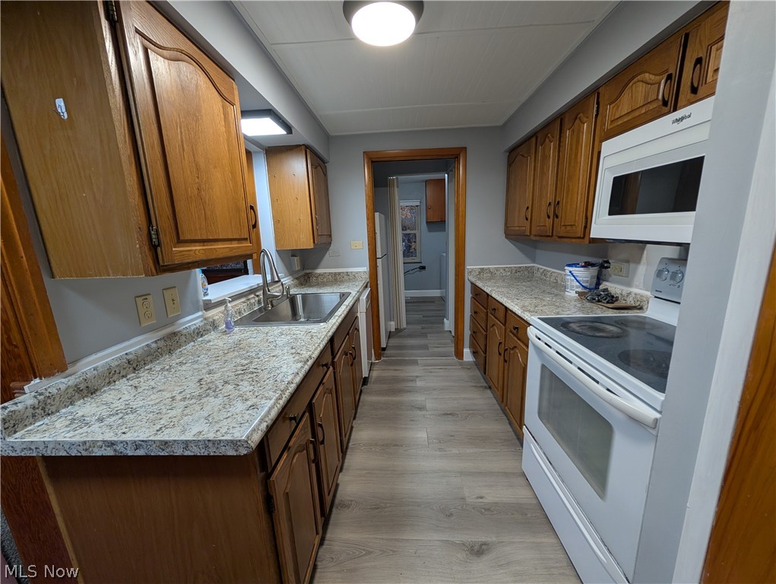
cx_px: 388
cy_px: 292
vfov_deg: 94.6
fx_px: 269
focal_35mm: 12
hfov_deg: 110.5
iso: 85
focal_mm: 2.02
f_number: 1.7
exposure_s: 1/60
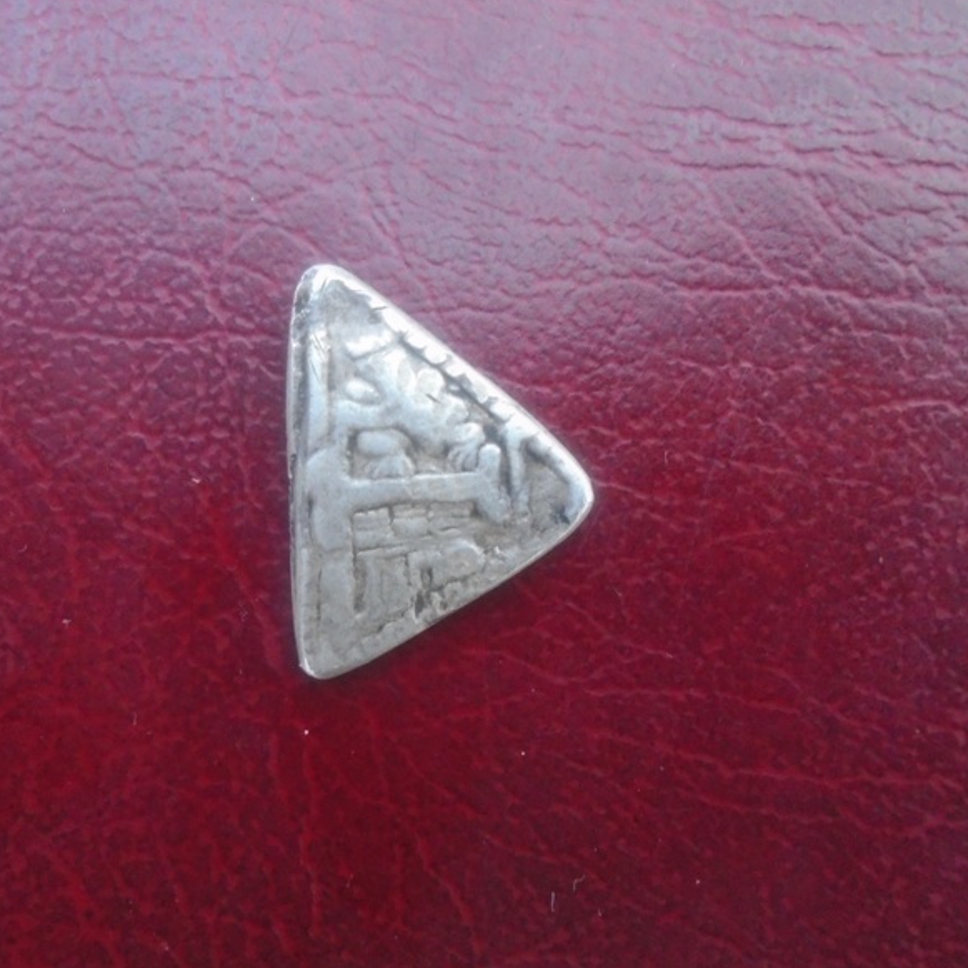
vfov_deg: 52.5
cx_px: 408
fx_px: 981
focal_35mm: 31
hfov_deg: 52.3
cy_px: 482
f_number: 3.2
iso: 400
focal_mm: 4.6
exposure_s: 1/30
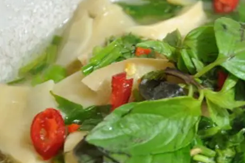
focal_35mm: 181
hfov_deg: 11.3
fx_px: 1230
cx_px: 196
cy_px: 114
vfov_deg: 7.6
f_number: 5.6
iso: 320
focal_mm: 58
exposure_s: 1/5
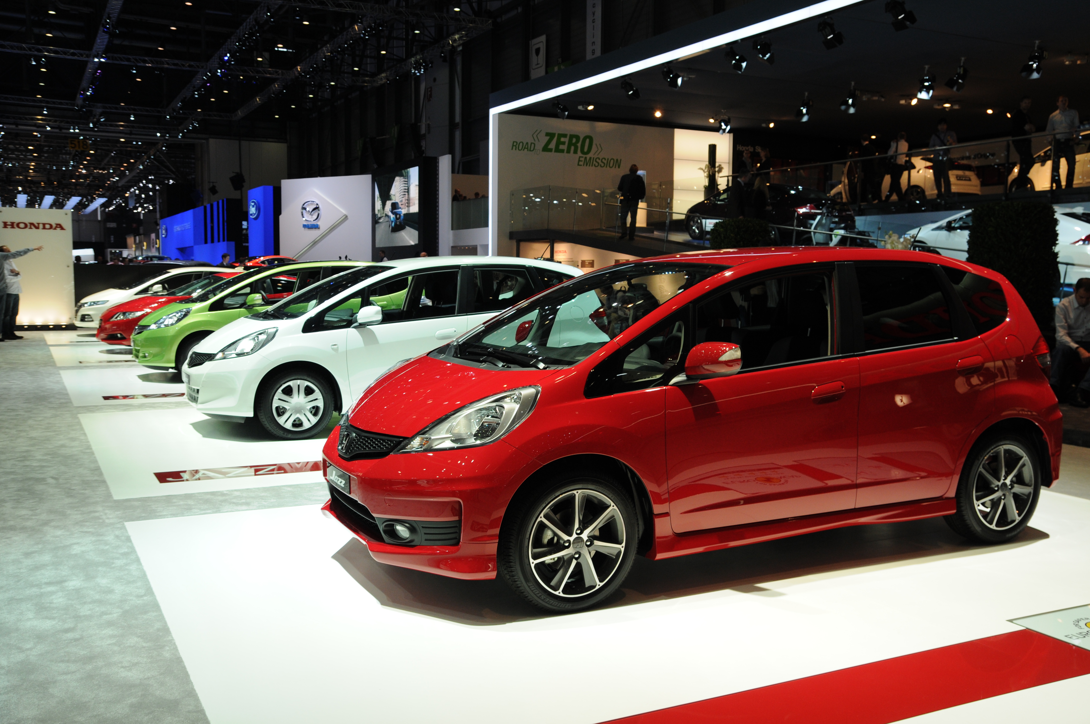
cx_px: 545
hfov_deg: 57.3
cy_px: 362
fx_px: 998
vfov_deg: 39.9
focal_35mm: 33
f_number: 6.7
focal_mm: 22
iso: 400
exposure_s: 1/350
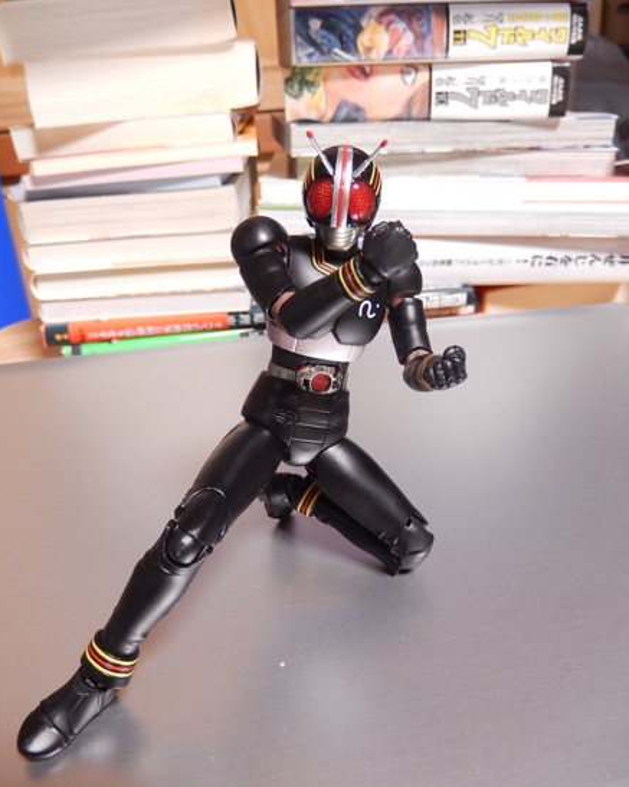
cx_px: 320
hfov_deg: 48.5
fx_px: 699
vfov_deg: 58.8
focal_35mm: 30
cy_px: 407
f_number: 3.6
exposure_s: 1/8
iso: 500
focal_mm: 5.1
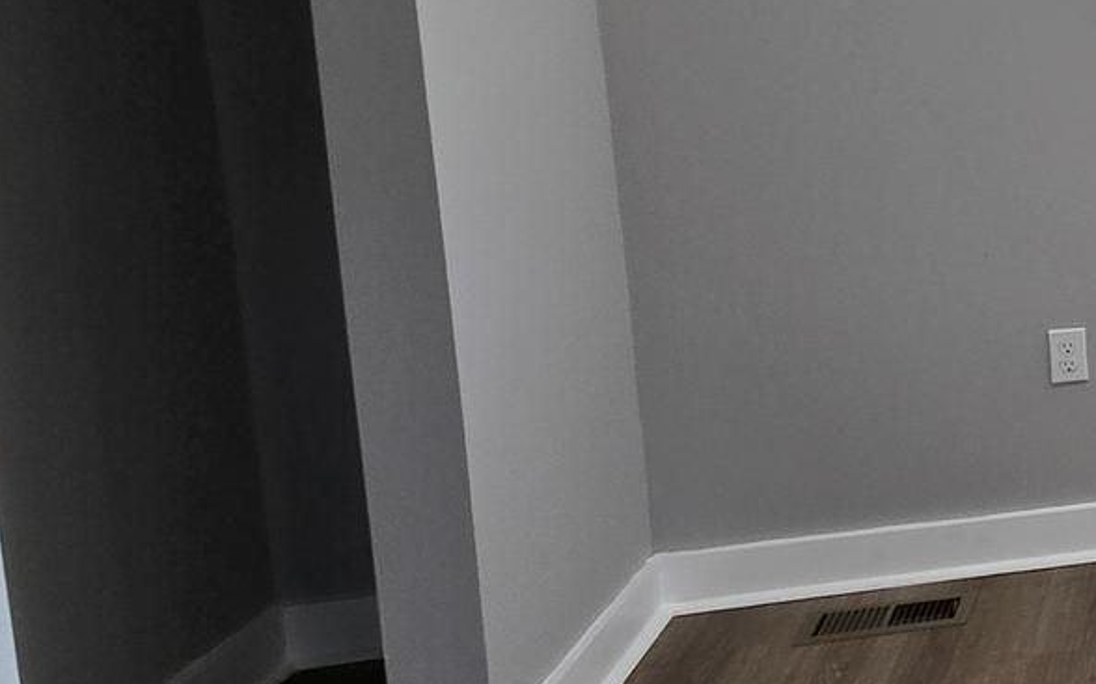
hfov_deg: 24.8
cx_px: 1832
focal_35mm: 48
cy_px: 110
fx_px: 1433
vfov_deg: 26.2
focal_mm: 2.2
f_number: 2.2
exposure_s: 1/60
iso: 50
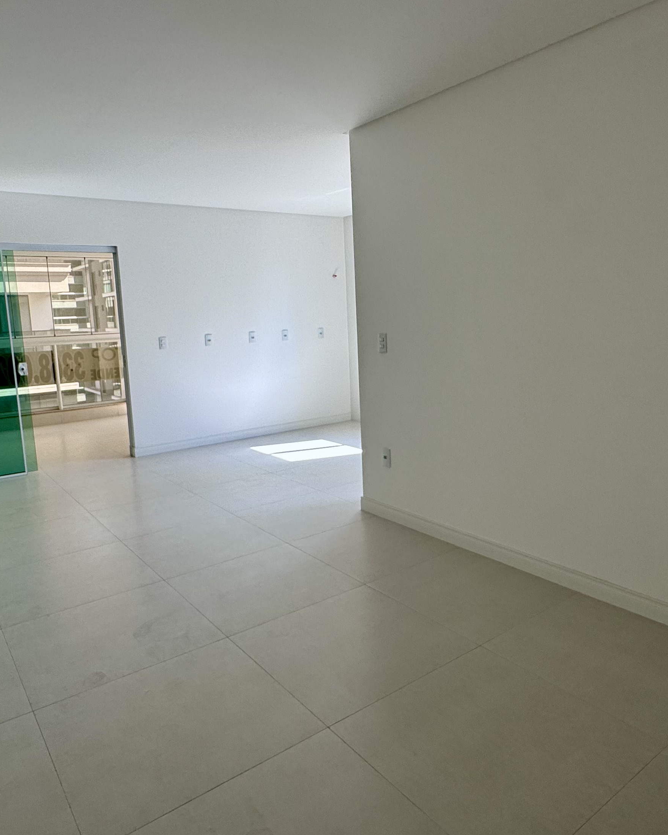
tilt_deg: -8.3
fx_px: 618
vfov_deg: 68.1
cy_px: 398
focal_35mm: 25
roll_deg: +2.1
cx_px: 355
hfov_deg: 56.7
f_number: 2.2
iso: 40
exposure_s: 1/204
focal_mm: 2.22
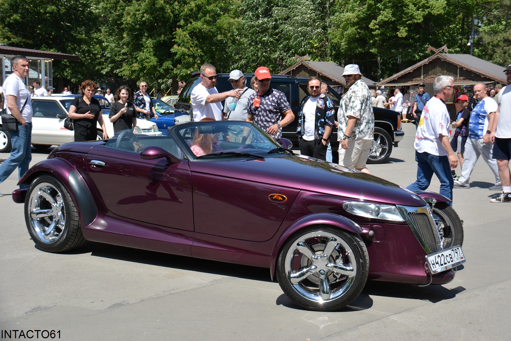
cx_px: 256
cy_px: 170
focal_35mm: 57
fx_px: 809
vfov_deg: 23.8
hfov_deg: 35.1
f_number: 6.3
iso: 400
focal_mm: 38
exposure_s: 1/1600
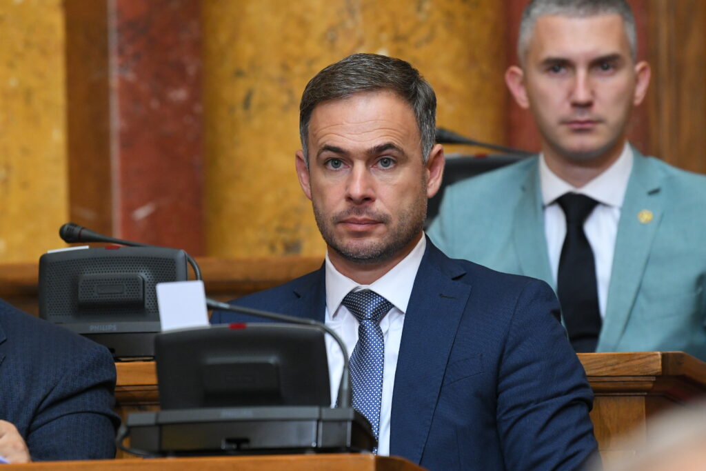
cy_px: 236
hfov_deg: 6.9
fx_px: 5884
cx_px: 353
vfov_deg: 4.6
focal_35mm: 300
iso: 3200
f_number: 4
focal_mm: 200
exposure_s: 1/250
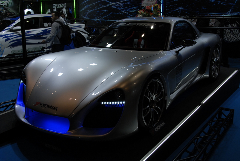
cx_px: 120
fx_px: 260
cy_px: 80
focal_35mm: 39
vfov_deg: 34.3
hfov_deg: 49.5
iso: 400
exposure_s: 1/180
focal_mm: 26
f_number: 7.1
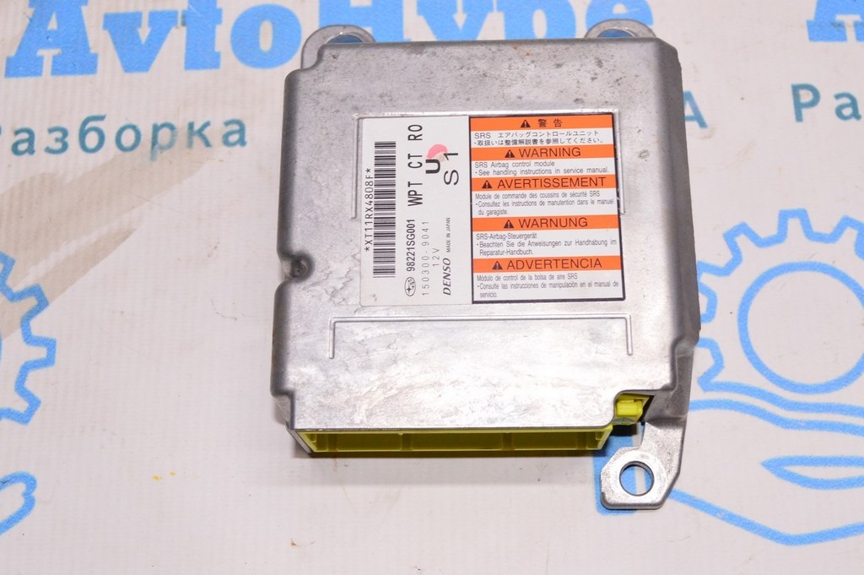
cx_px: 432
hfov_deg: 41.1
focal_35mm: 48
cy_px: 288
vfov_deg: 28.0
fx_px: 1151
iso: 1600
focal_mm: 32
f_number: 8
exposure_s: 1/100
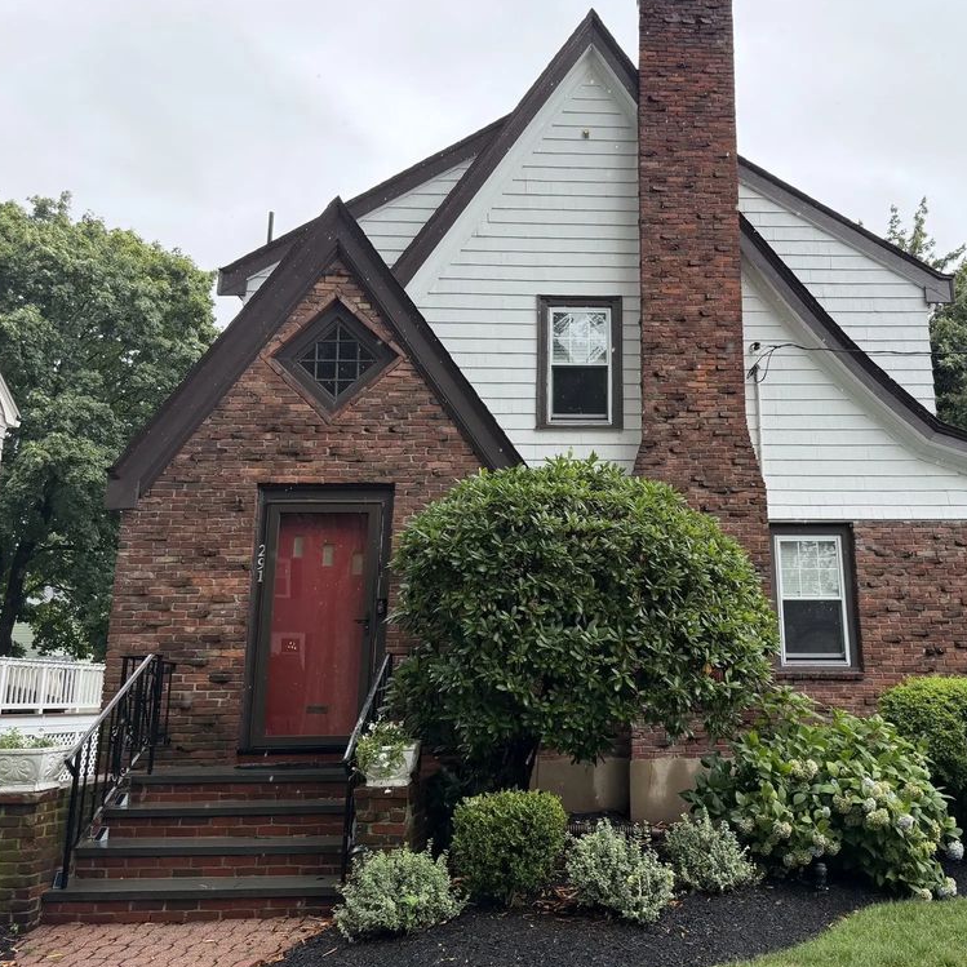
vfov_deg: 55.6
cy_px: 487
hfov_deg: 54.7
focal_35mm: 29
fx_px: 917
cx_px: 626
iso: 100
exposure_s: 1/1437
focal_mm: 6.76
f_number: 1.78
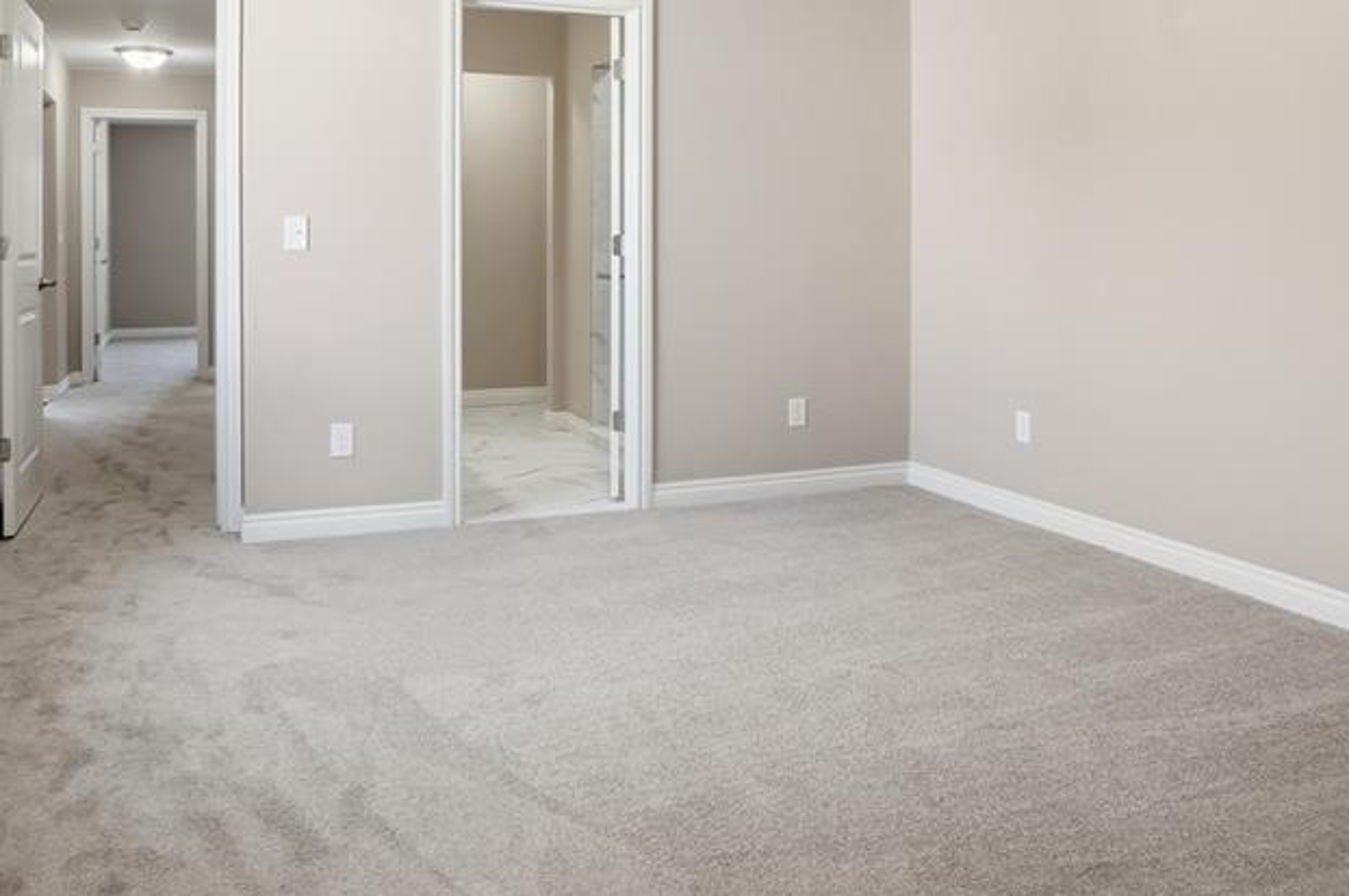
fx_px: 1048
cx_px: 659
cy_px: 217
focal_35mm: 28
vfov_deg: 44.6
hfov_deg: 65.5
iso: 1600
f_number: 8
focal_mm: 17
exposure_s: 1/2000
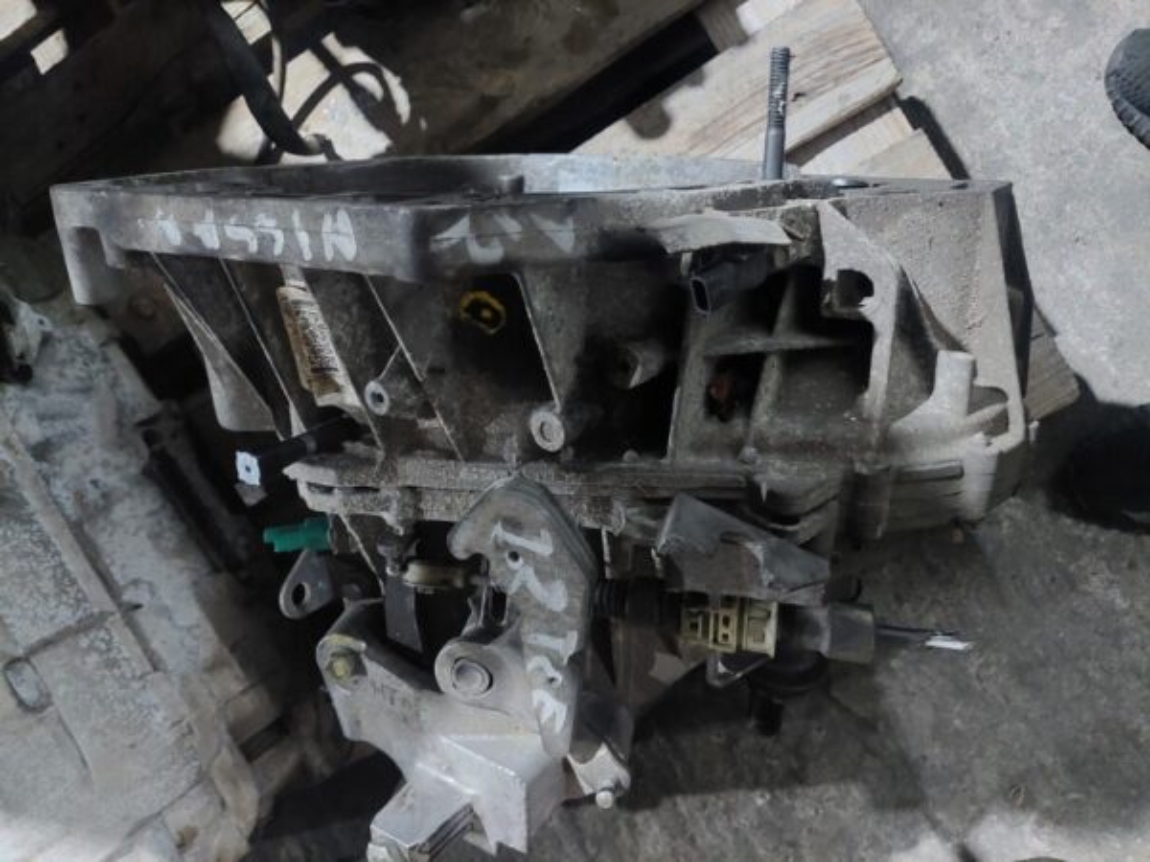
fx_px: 831
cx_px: 575
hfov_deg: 69.4
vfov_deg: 54.9
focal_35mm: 25
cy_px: 431
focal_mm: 5.23
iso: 1600
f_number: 1.8
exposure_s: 1/25
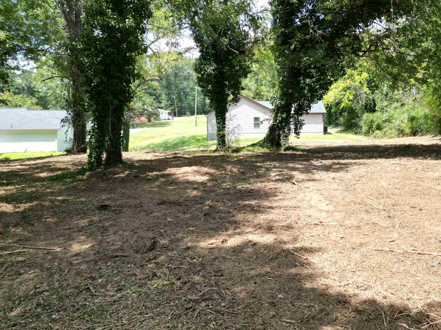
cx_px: 273
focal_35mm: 30
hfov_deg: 59.3
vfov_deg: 46.6
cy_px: 135
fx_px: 382
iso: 100
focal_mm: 6.72
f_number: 1.7
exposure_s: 1/725
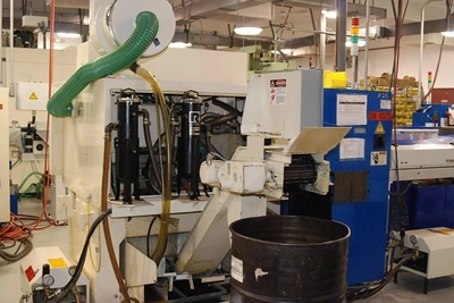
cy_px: 152
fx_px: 530
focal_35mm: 42
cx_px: 227
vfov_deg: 31.9
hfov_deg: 46.4
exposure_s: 1/60
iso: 1600
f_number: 5.6
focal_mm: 28
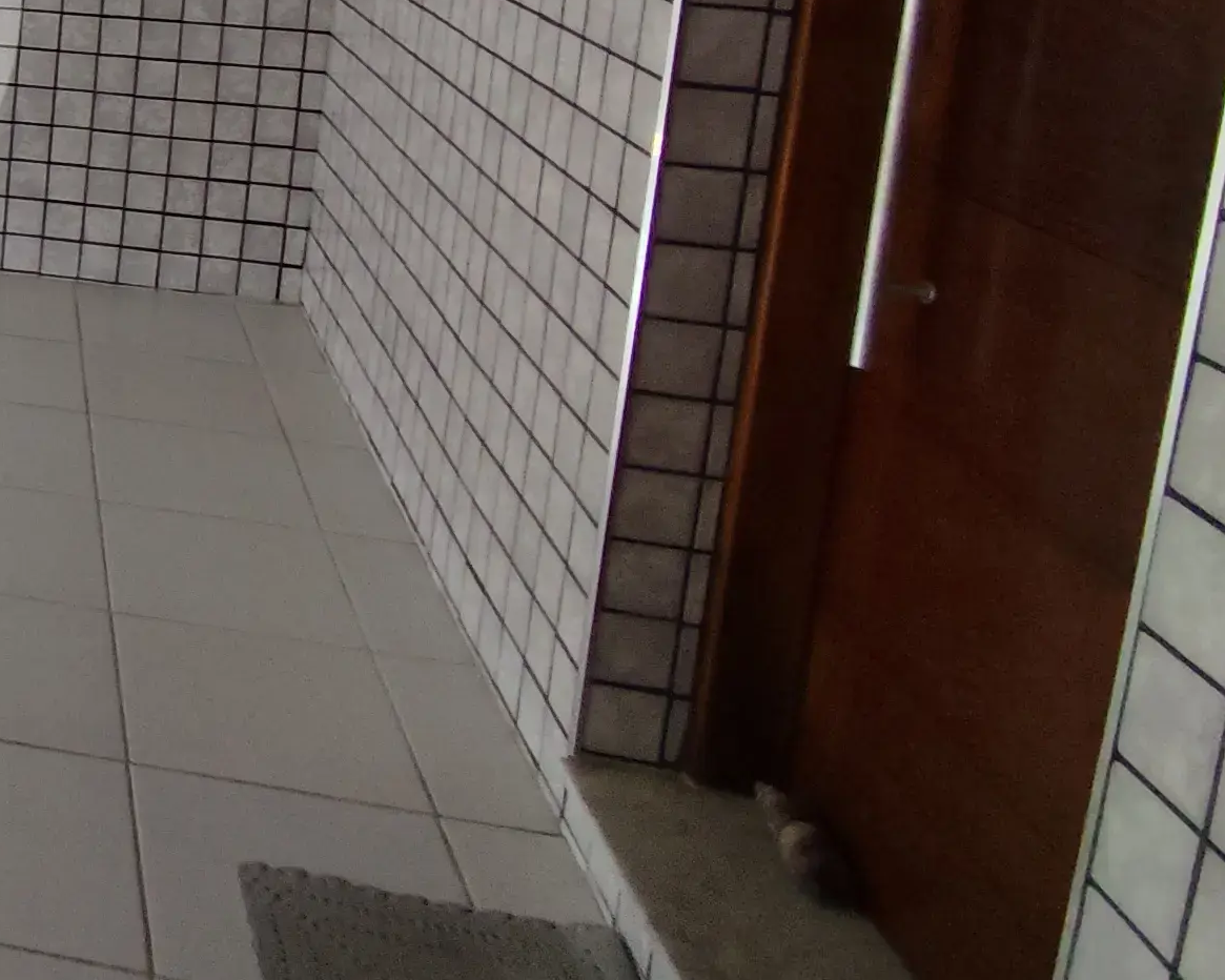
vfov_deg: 31.4
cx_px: -314
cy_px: -20
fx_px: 1595
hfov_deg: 32.8
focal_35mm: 44
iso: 50
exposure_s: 1/120
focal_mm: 1.65
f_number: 2.2
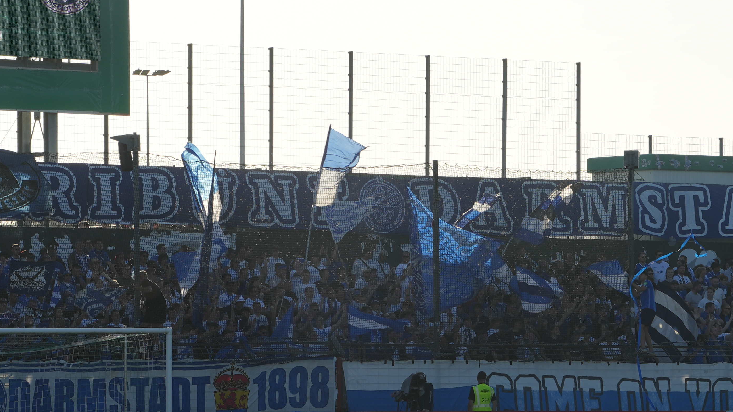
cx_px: 307
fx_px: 4120
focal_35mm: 212
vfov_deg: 5.7
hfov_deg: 10.2
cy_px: 229
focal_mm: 82
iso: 100
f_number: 8
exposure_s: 1/320
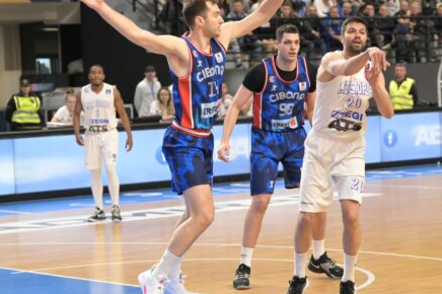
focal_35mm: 129
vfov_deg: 10.6
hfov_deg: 15.8
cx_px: 330
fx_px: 1583
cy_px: 124
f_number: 2.8
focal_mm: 75
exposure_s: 1/1000
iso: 5000
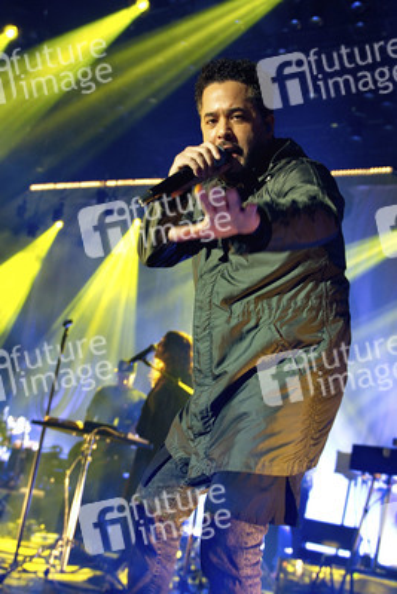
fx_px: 397
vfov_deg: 73.7
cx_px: 198
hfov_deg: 53.2
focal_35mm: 24
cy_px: 297
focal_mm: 24
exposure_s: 1/100
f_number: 2.8
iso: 1600
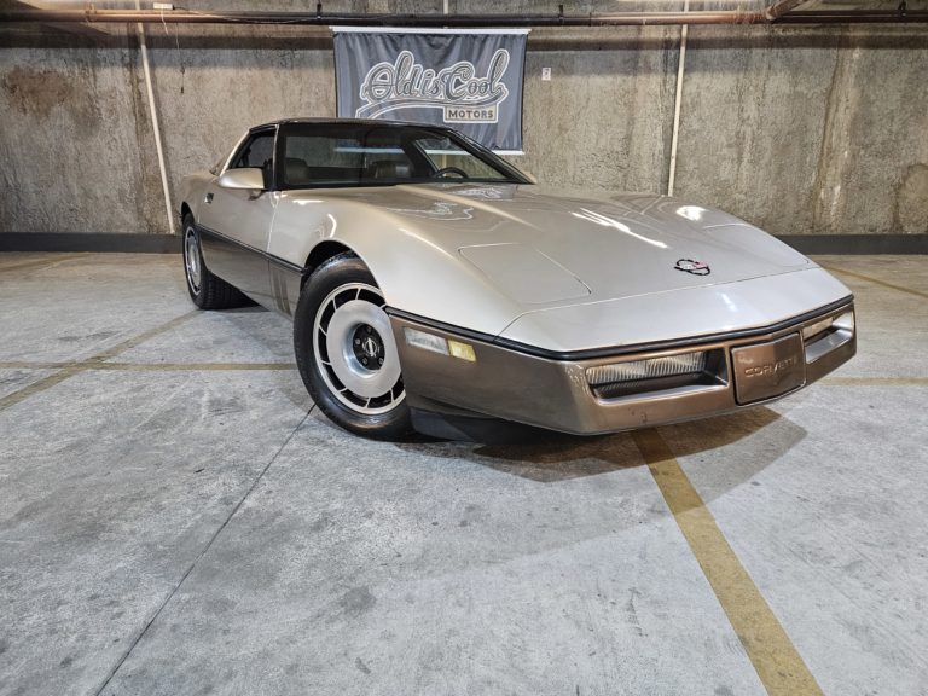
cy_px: 348
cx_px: 464
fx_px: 617
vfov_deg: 58.9
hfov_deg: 73.9
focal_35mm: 23
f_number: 1.8
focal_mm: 5.4
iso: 500
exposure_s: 1/120
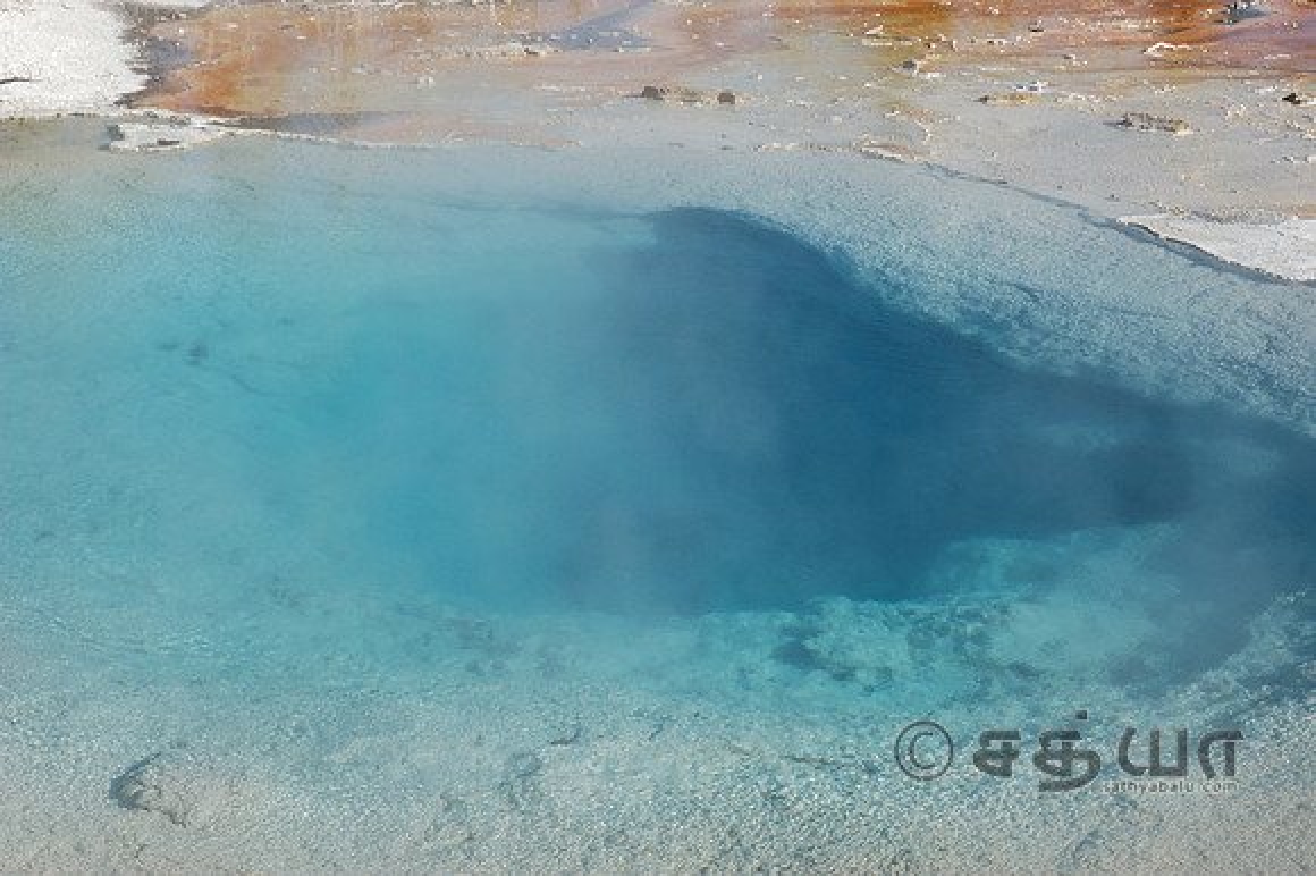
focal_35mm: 69
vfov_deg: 19.7
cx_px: 658
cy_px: 438
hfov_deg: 29.3
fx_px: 2521
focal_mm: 46
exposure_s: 1/320
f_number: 9
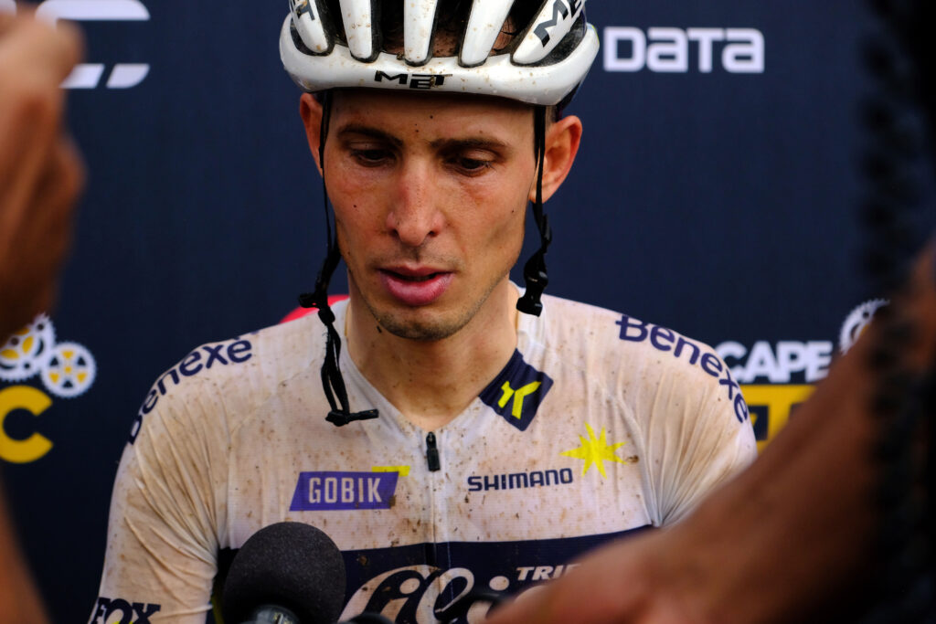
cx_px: 468
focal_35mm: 105
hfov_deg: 19.5
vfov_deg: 13.0
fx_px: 2730
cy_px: 312
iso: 800
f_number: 4.5
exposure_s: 1/1000
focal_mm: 70
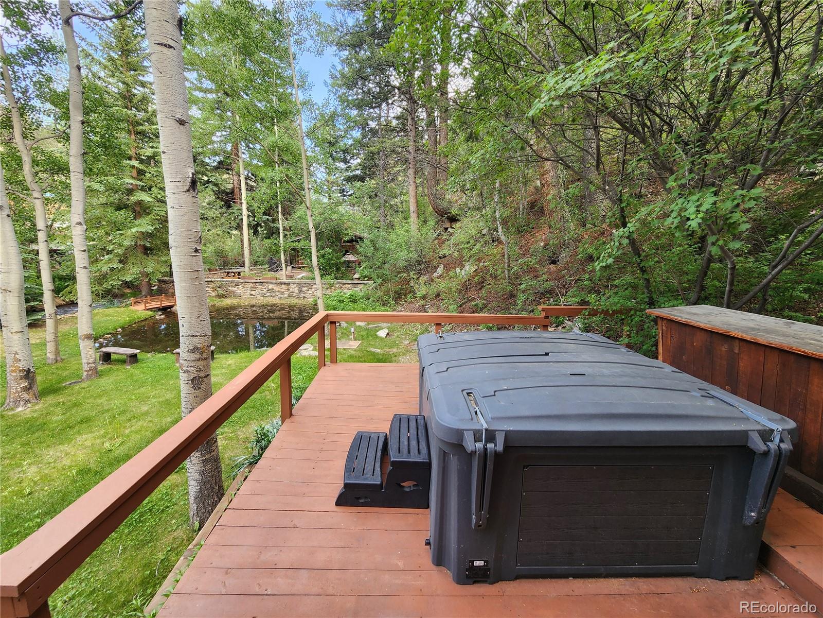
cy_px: 309
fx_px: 309
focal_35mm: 13
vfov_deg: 89.9
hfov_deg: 106.2
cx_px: 412
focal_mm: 2.2
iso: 64
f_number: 2.2
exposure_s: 1/60
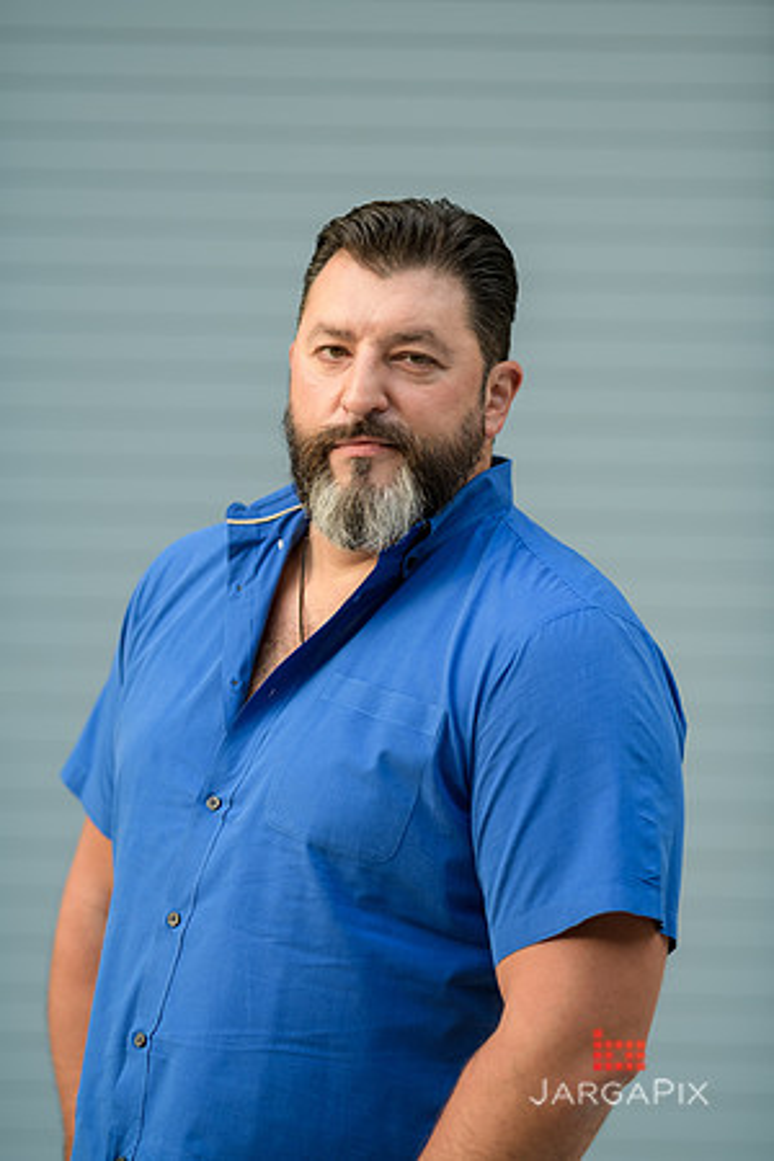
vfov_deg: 15.2
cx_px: 387
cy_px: 580
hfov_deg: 10.2
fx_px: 4353
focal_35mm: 135
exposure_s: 1/250
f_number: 2
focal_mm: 135
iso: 200
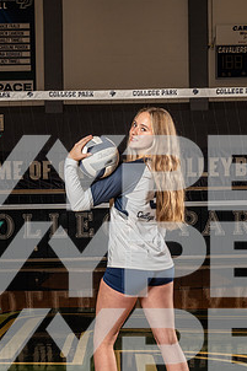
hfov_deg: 17.3
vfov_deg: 25.5
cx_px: 111
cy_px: 260
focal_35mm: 79
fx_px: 814
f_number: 11
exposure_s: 1/250
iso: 640
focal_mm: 53
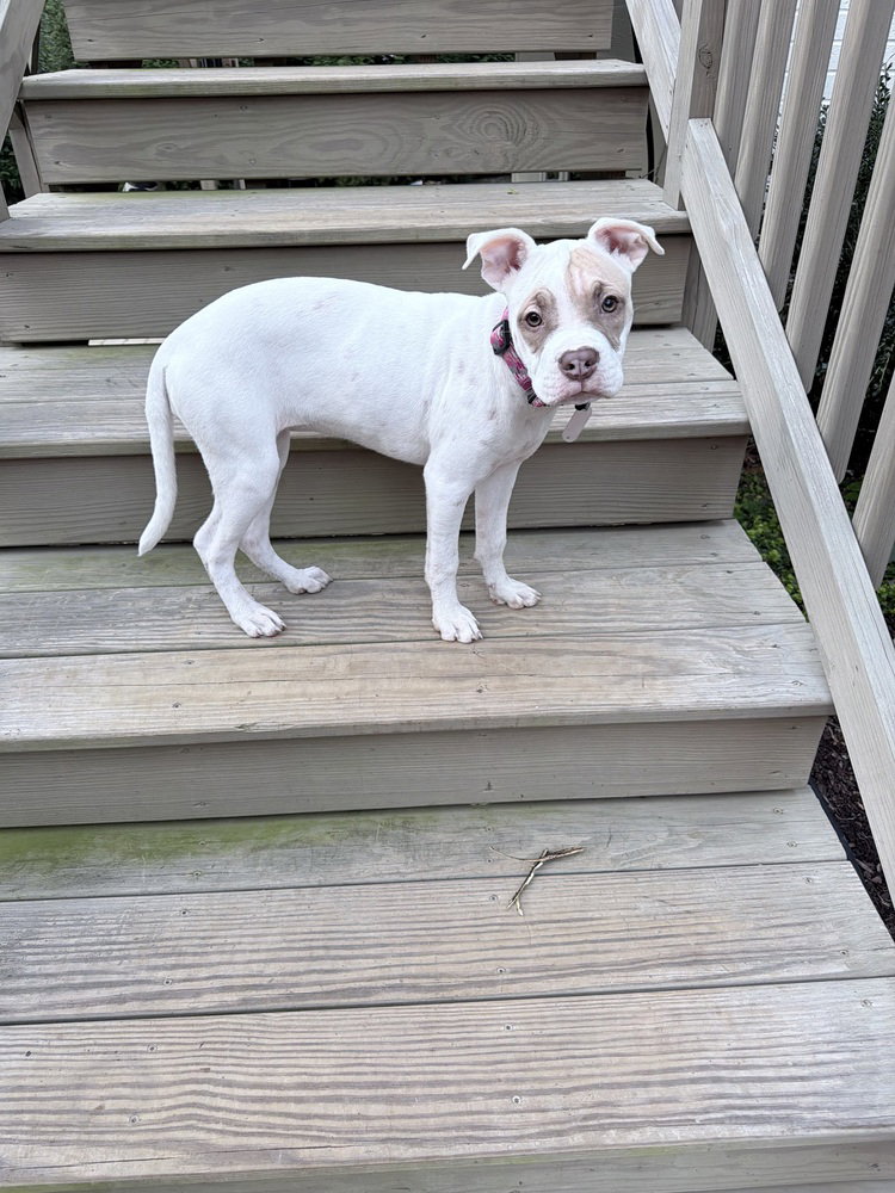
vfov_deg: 71.6
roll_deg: -1.2
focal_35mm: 24
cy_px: 596
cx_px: 448
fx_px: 827
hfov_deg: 56.8
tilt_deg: -33.8
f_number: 1.78
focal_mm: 6.76
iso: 100
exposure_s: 1/121
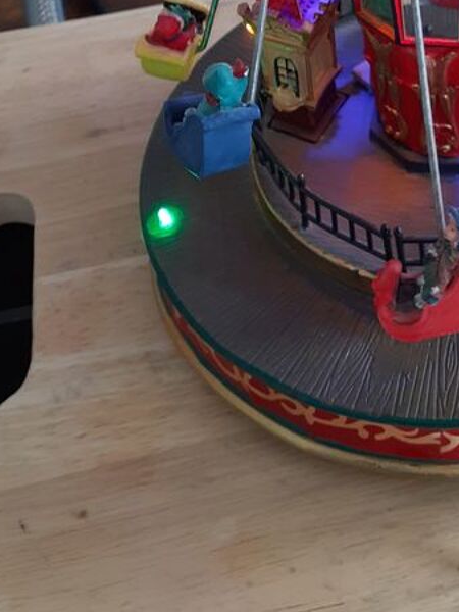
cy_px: -14
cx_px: 432
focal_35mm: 60
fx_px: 1061
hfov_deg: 23.6
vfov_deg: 29.8
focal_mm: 3.6
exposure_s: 1/50
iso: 50
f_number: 1.9
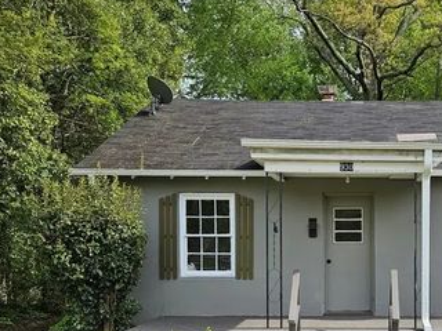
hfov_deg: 39.7
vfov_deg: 30.9
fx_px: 587
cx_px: 351
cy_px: 257
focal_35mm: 46
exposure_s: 1/859
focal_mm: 5.4
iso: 25
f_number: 1.8
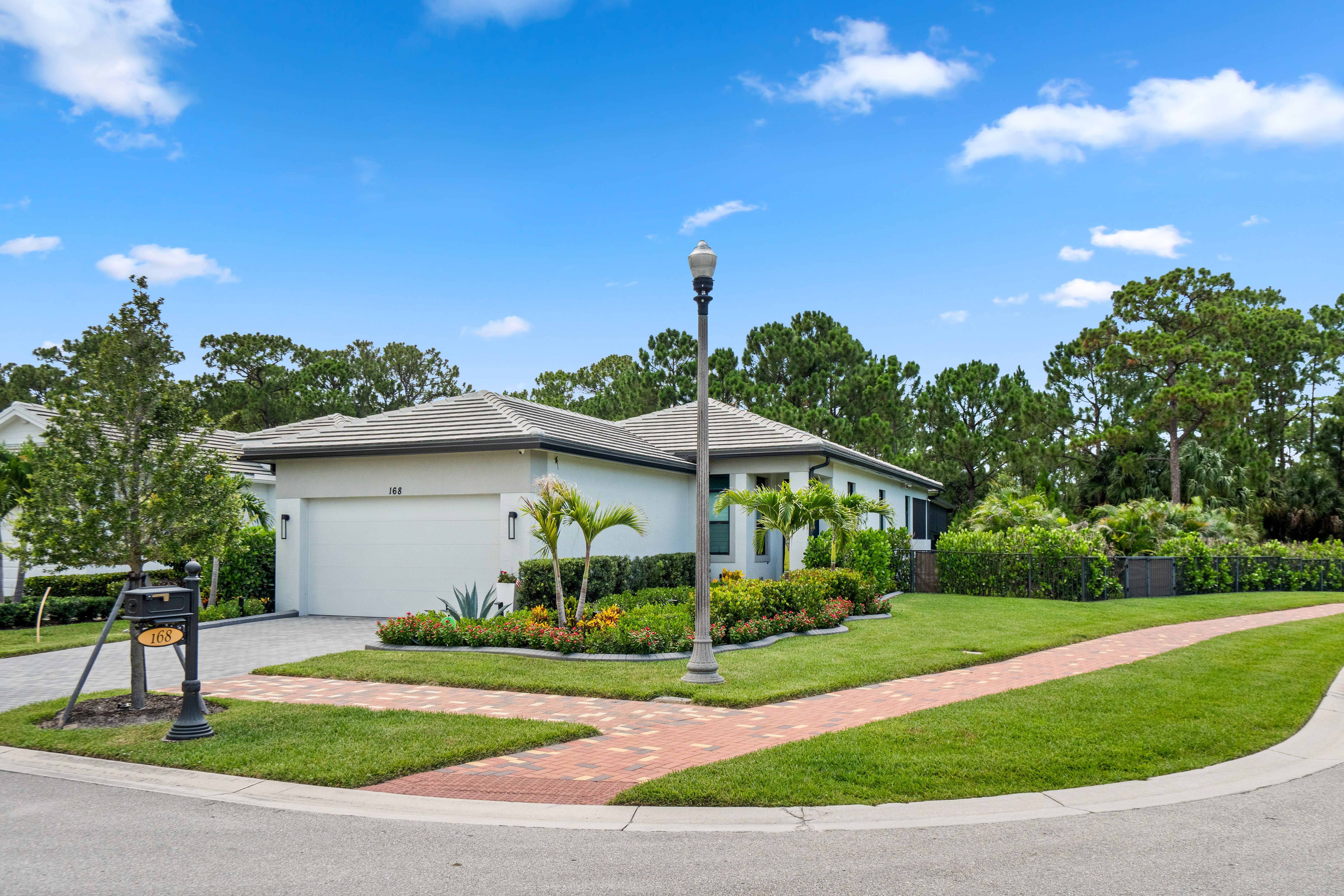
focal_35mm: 25
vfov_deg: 51.3
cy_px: 448
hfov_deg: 71.5
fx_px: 933
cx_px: 672
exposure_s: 1/320
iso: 800
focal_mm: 25
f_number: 8
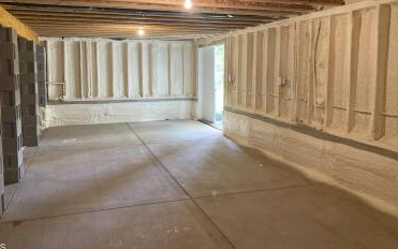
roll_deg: -0.3
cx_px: 194
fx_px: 347
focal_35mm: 32
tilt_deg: -5.2
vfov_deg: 39.3
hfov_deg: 59.6
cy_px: 101
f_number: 1.8
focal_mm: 3.99
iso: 320
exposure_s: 1/60
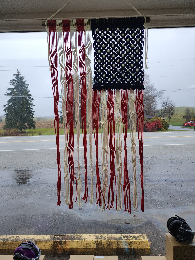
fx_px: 173
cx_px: 98
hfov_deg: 58.9
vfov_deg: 73.9
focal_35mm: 23
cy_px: 130
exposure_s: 1/120
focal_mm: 6.4
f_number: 1.8
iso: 25
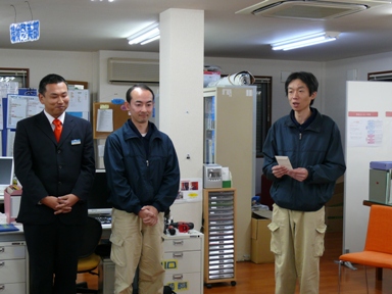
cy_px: 147
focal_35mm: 56
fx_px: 634
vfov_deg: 26.1
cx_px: 196
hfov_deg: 34.3
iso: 125
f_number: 3.2
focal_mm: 10.4
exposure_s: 1/30
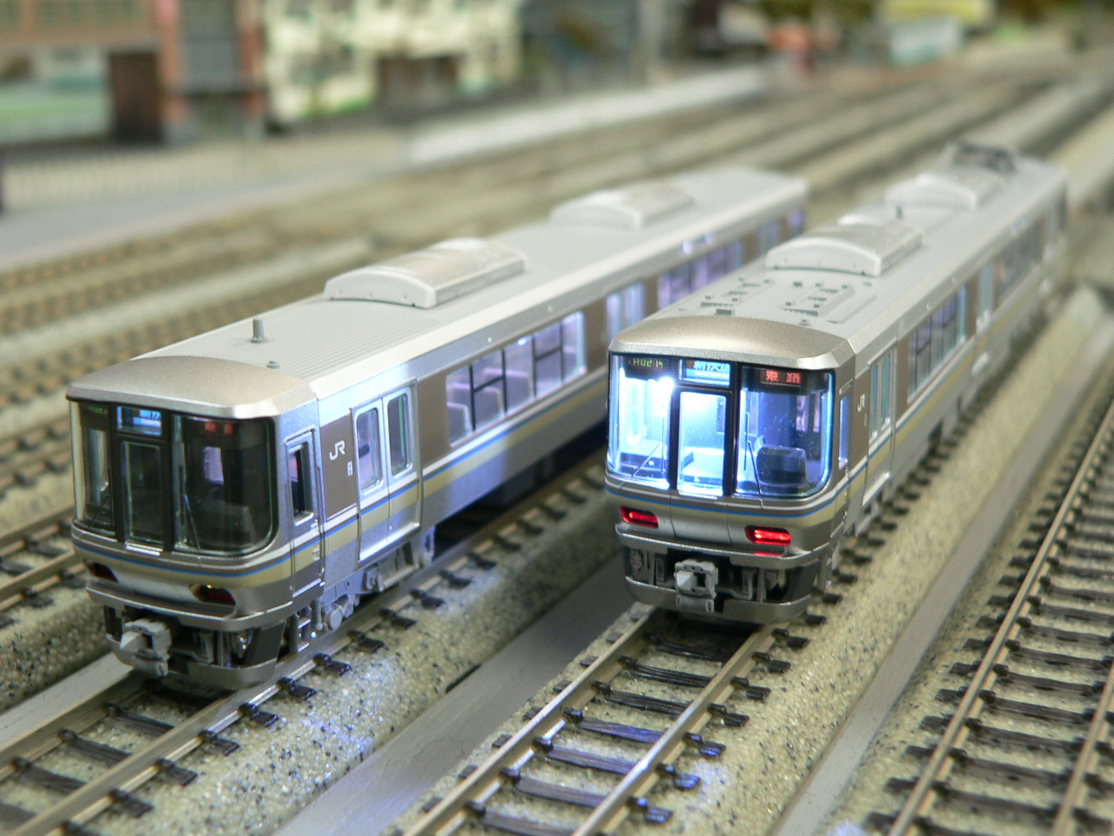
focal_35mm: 46
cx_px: 557
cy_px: 418
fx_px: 1480
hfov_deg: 41.2
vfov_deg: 31.5
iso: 100
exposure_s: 1/8
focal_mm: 7.6
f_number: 2.8
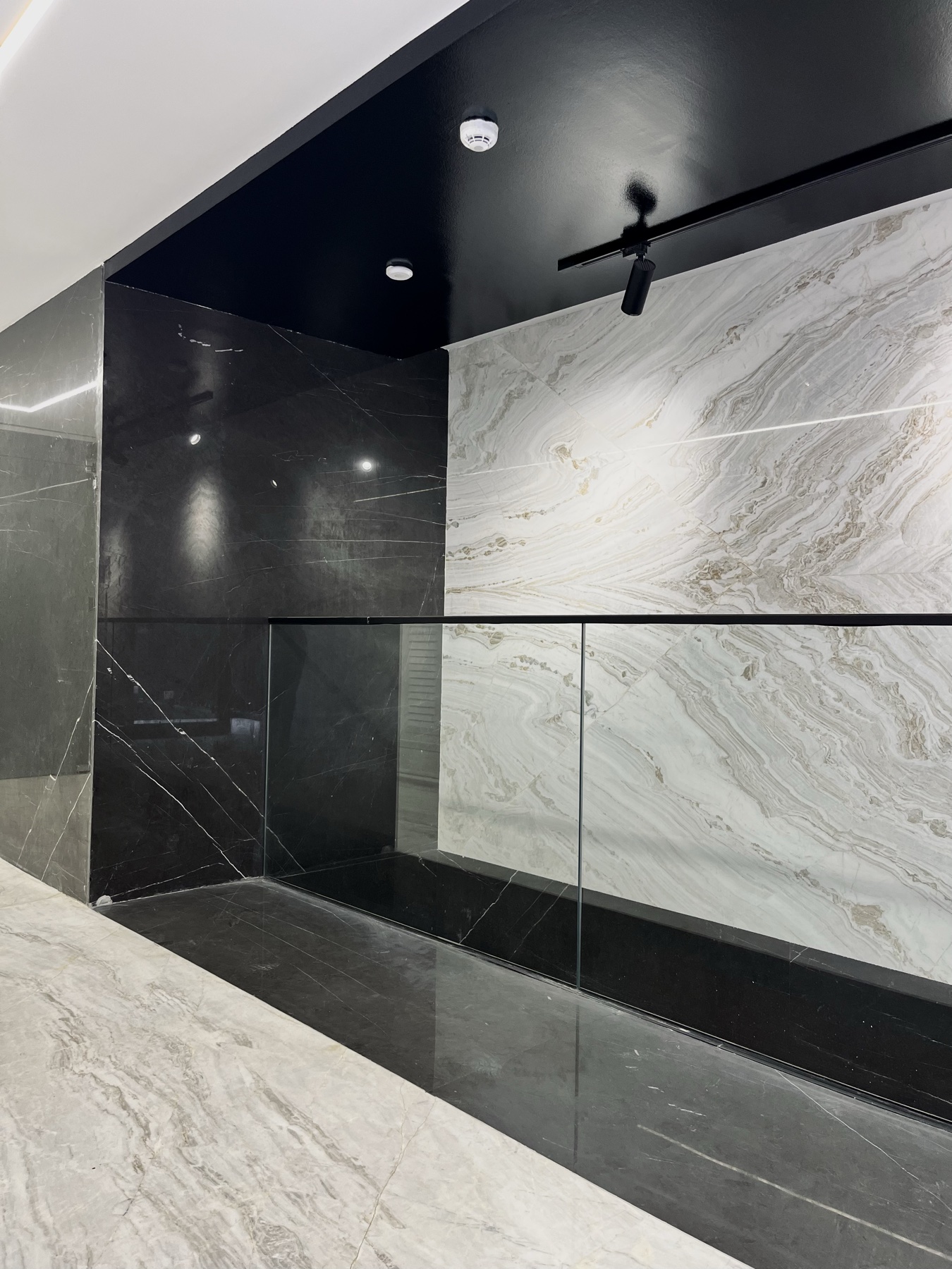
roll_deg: -1.4
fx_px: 953
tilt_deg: +1.3
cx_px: 476
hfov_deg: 53.1
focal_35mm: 26
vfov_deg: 67.3
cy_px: 634
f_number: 1.6
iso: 80
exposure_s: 1/100
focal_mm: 5.1
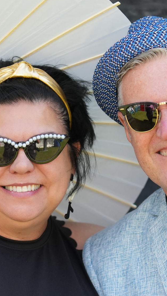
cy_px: 270
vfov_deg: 10.7
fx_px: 1583
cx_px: 64
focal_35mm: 201
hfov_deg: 6.0
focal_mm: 50
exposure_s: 1/4000
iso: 500
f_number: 1.6
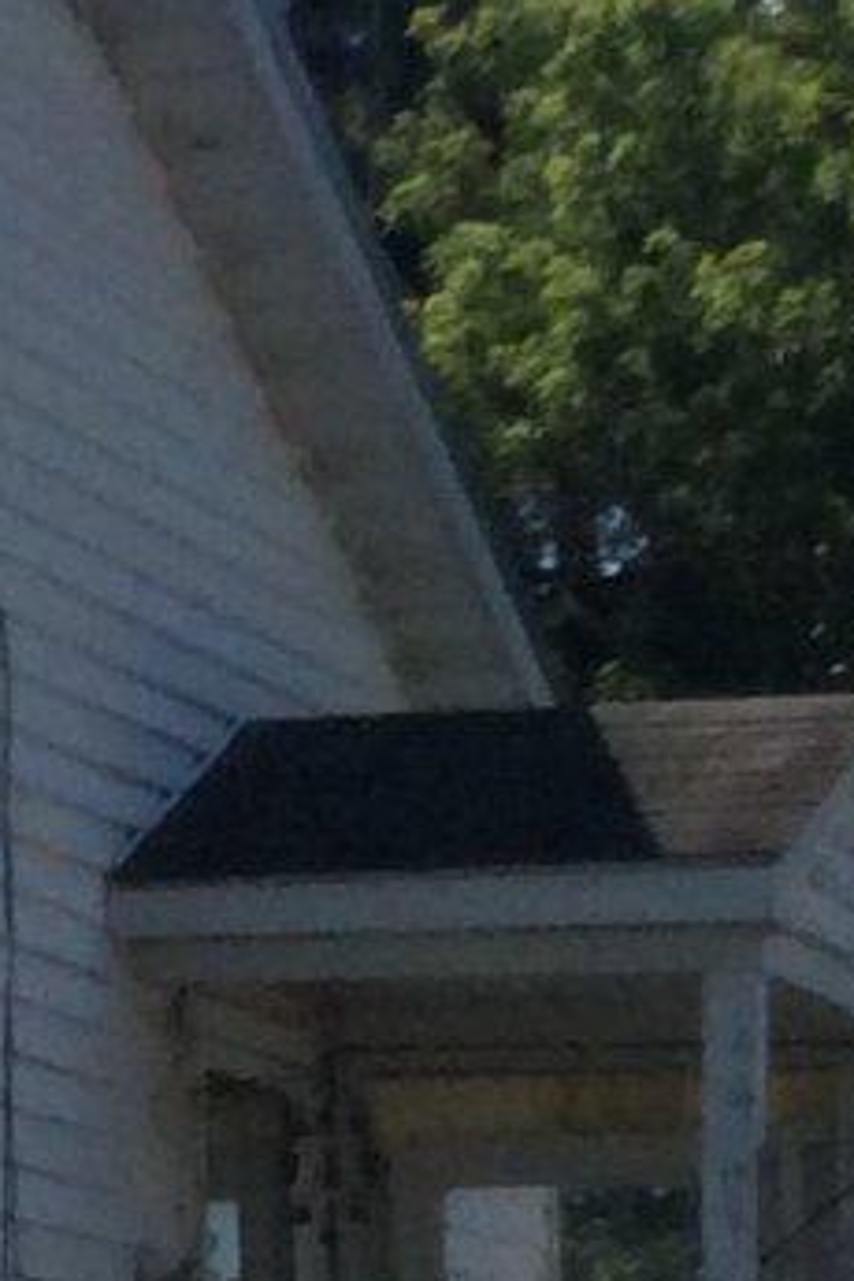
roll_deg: +2.1
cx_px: -2625
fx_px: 7009
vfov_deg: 10.3
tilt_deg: +3.0
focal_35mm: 197
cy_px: 1409
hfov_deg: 5.9
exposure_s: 1/1972
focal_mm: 3.3
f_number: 2.4
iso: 32
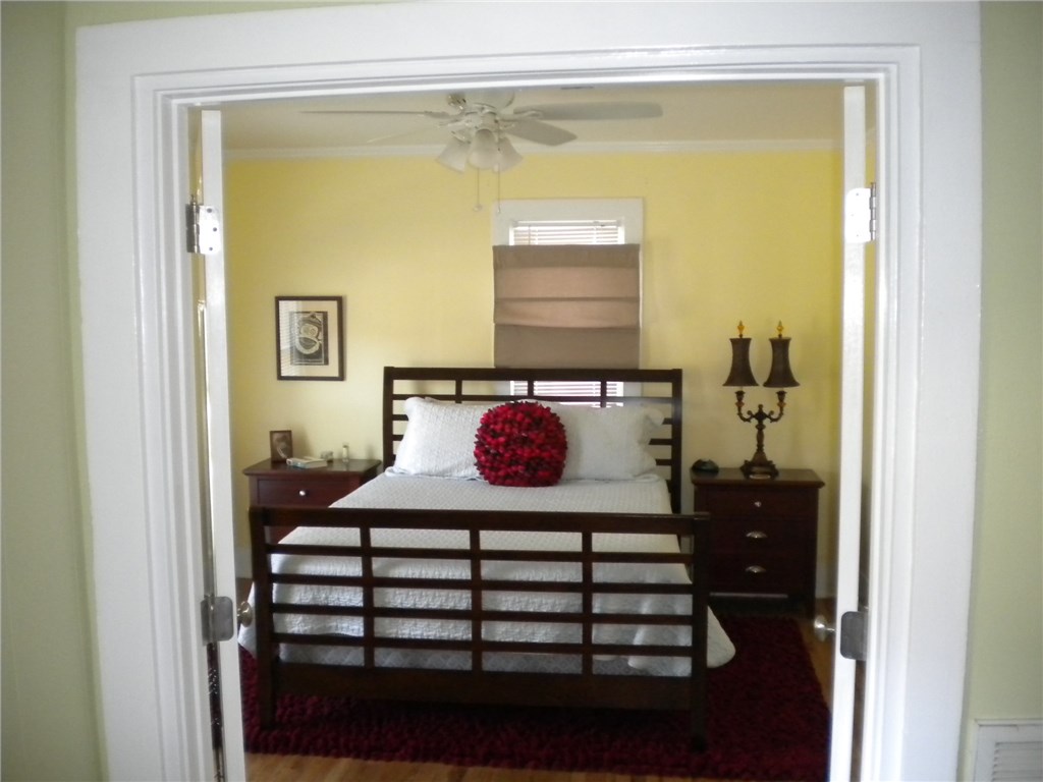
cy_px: 391
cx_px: 522
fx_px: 1055
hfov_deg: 52.6
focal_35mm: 35
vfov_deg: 40.7
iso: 400
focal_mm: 6.3
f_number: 3.1
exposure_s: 1/30
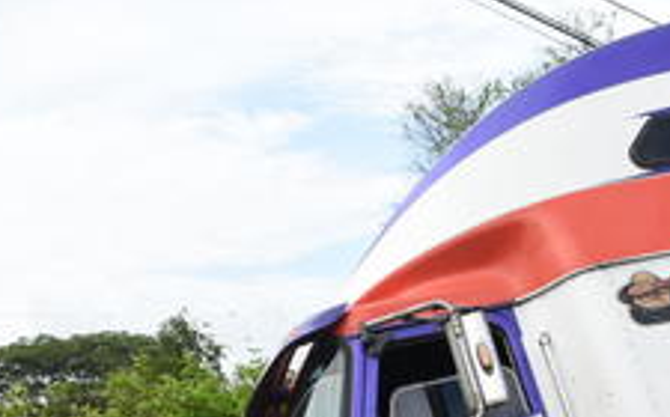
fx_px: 1240
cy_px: 484
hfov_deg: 29.7
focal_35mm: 68
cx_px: 509
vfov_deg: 18.2
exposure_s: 1/250
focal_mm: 20
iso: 250
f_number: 5.6
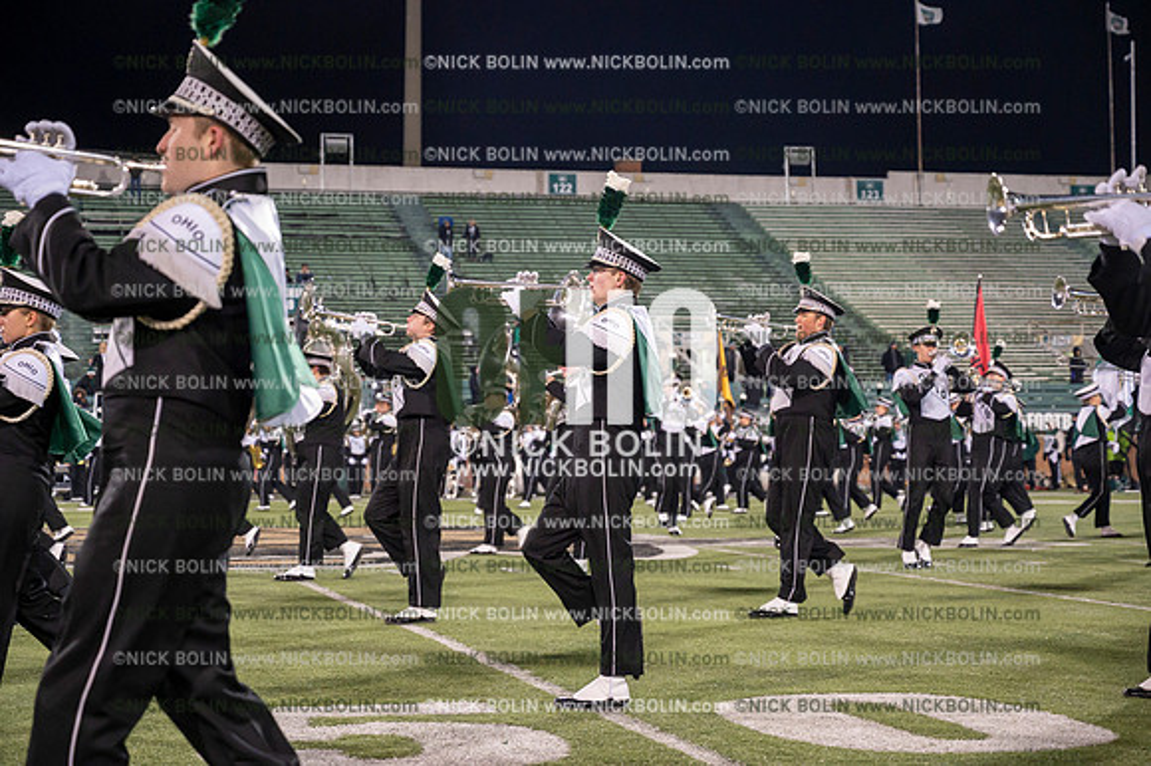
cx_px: 576
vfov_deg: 19.4
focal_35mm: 70
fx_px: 2237
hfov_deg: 28.9
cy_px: 383
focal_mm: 70
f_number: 4.5
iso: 5000
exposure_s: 1/640
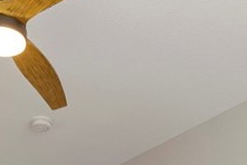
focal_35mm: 74
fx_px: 508
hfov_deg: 27.3
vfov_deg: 14.6
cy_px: 347
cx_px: 130
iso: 320
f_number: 9
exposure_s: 1/20
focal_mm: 16
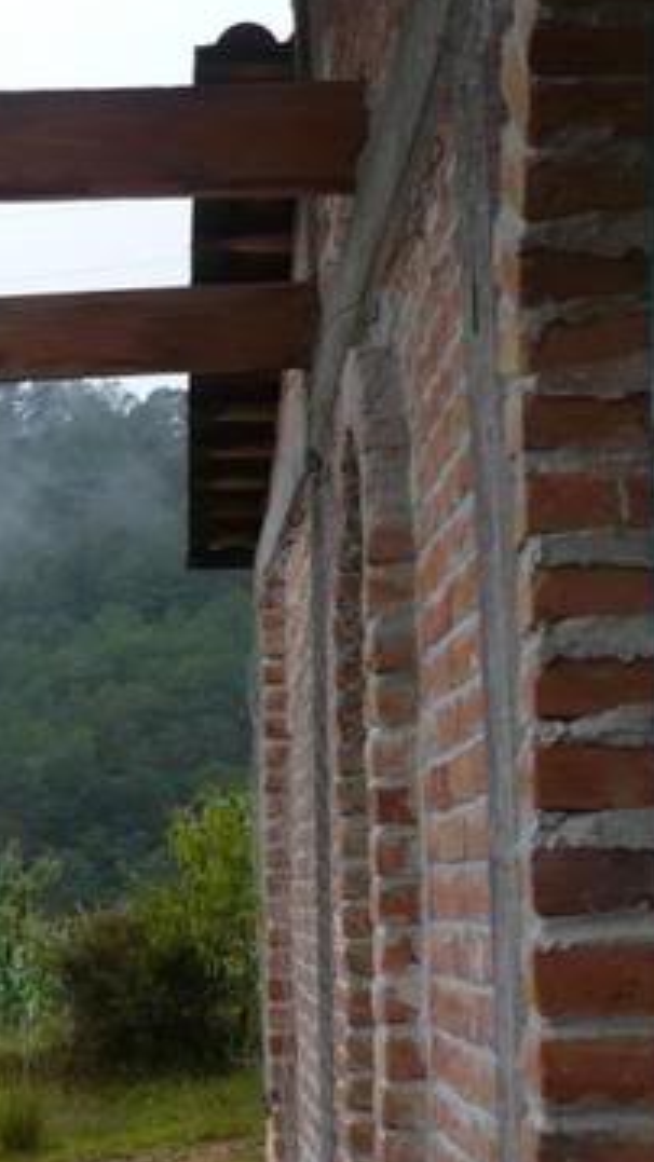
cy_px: 486
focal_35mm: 85
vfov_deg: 25.0
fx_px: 2620
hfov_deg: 13.5
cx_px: -288
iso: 100
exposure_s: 1/80
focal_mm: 5.8
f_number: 2.8
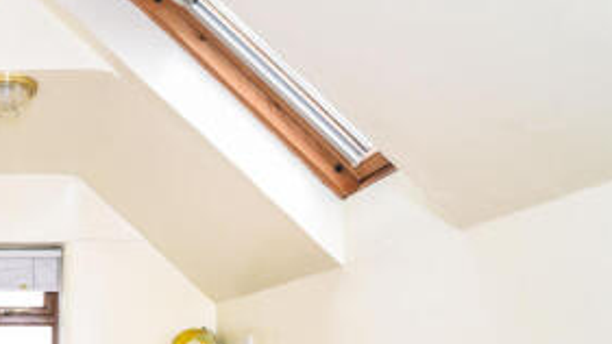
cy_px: 332
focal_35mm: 39
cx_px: 7
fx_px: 633
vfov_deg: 28.8
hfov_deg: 44.3
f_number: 6.3
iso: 500
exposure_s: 1/60
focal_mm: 16
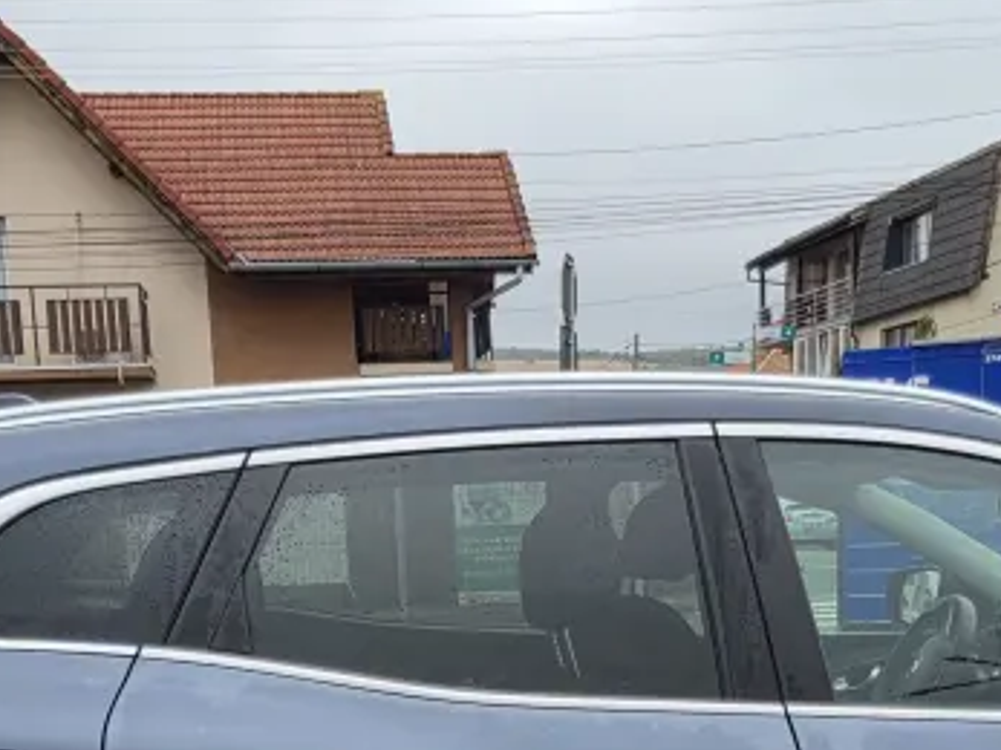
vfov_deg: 24.7
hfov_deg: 35.5
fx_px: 1561
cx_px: 531
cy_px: 874
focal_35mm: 54
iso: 32
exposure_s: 1/364
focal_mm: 2.2
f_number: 1.9
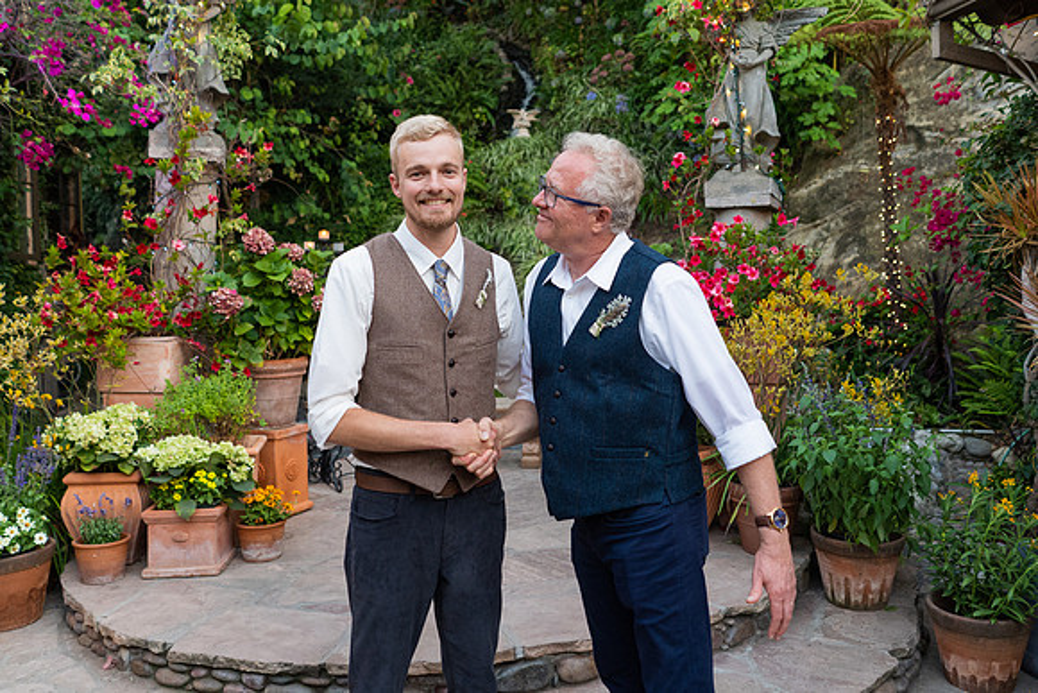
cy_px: 318
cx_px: 561
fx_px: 873
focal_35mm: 30
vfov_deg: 43.2
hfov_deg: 61.4
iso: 500
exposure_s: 1/250
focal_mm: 28
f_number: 3.2
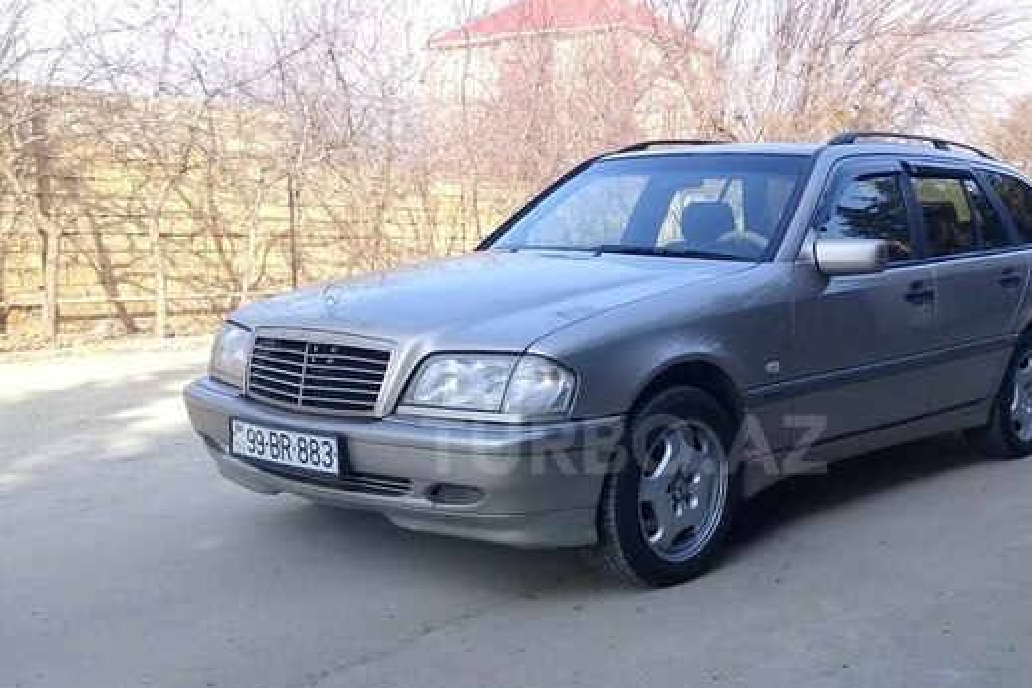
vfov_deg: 32.4
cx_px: 624
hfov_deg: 47.1
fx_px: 1175
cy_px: 444
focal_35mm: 41
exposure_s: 1/280
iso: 50
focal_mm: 3.3
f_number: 2.2
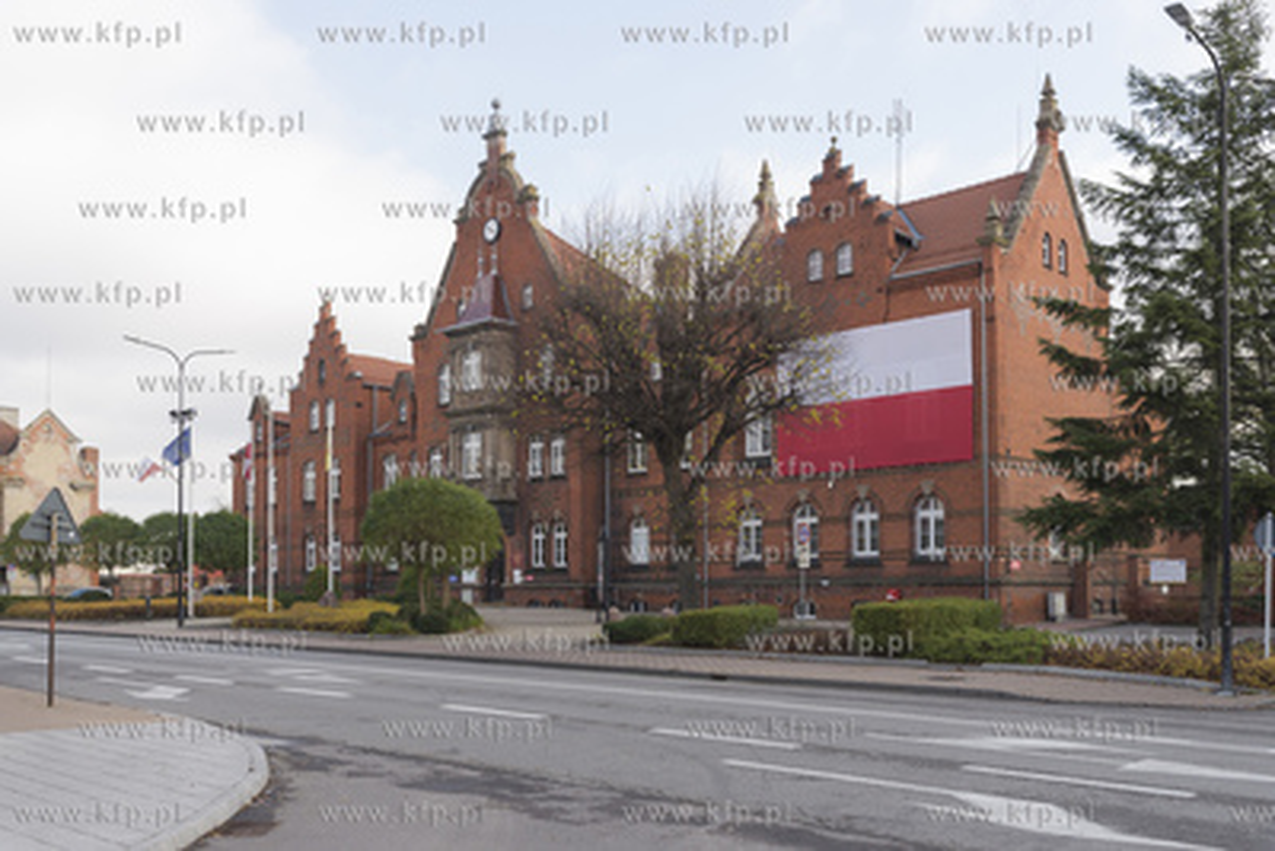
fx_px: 1240
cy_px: 426
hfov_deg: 54.4
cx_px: 638
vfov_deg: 37.9
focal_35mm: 35
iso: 400
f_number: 4.5
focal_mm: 35
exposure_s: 1/500
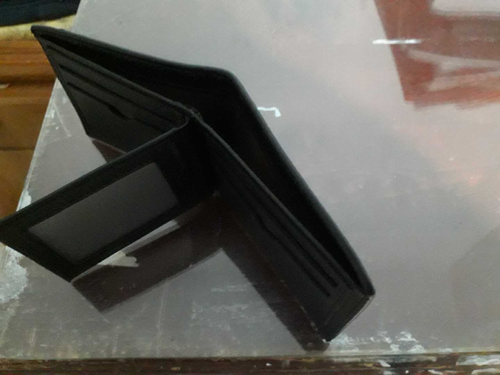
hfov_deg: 65.3
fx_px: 390
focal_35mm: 27
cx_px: 250
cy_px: 188
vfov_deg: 51.4
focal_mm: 3.6
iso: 800
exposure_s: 1/10
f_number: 1.9
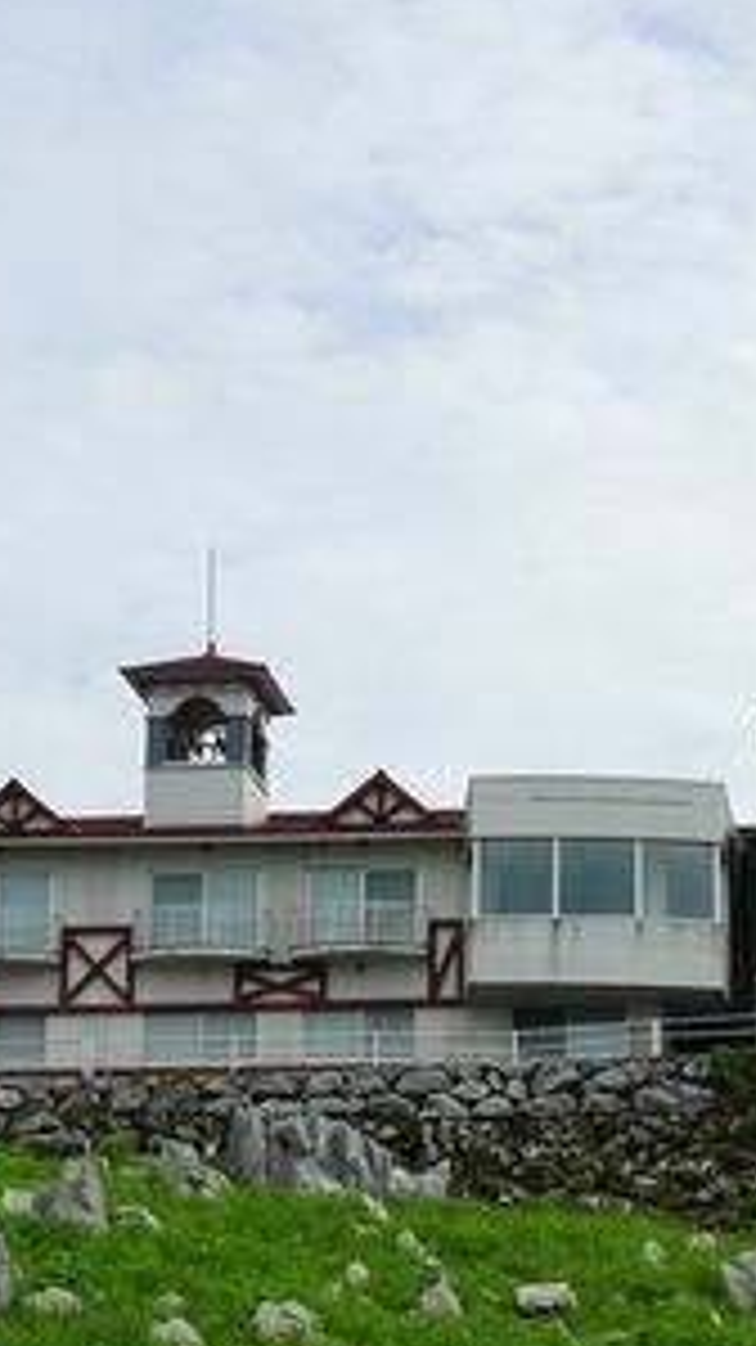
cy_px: 1103
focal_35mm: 84
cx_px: 729
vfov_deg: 24.8
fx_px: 2996
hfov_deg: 14.2
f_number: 11
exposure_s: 1/125
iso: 100
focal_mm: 30
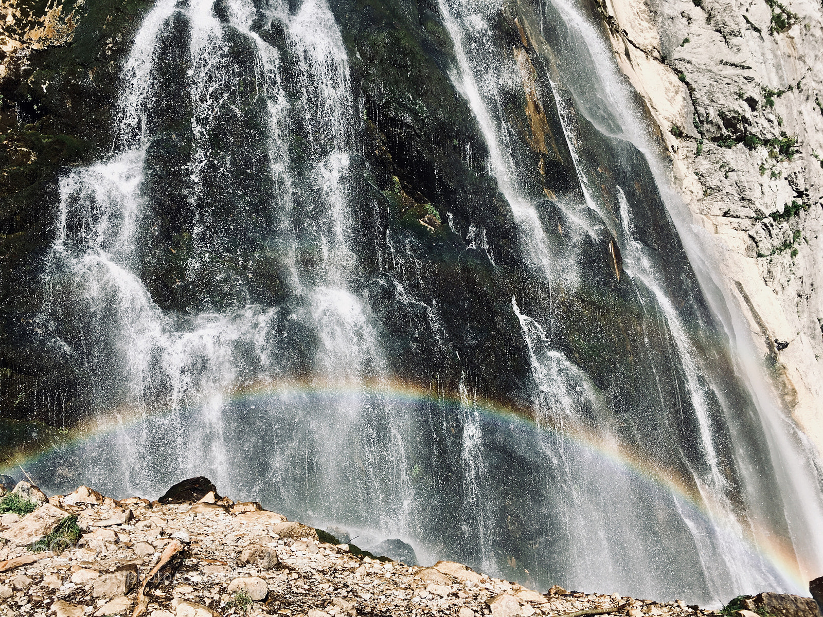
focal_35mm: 29
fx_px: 689
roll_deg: +3.2
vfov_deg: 48.2
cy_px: 308
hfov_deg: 61.7
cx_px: 412
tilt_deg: +2.4
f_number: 2.2
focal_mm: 4.15
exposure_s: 1/1479
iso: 25
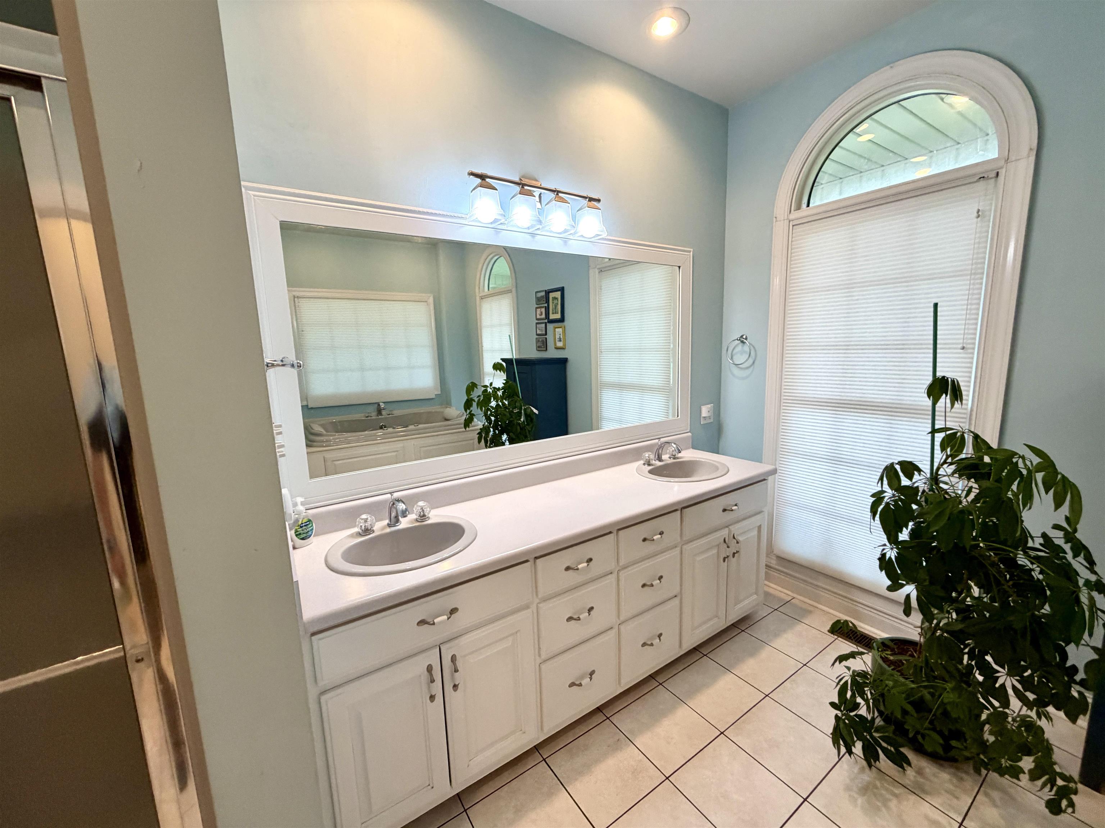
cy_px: 414
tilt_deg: -6.8
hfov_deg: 102.1
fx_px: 447
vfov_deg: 85.7
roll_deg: +2.3
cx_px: 552
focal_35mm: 14
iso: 250
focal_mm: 2.22
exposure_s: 1/120
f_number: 2.2
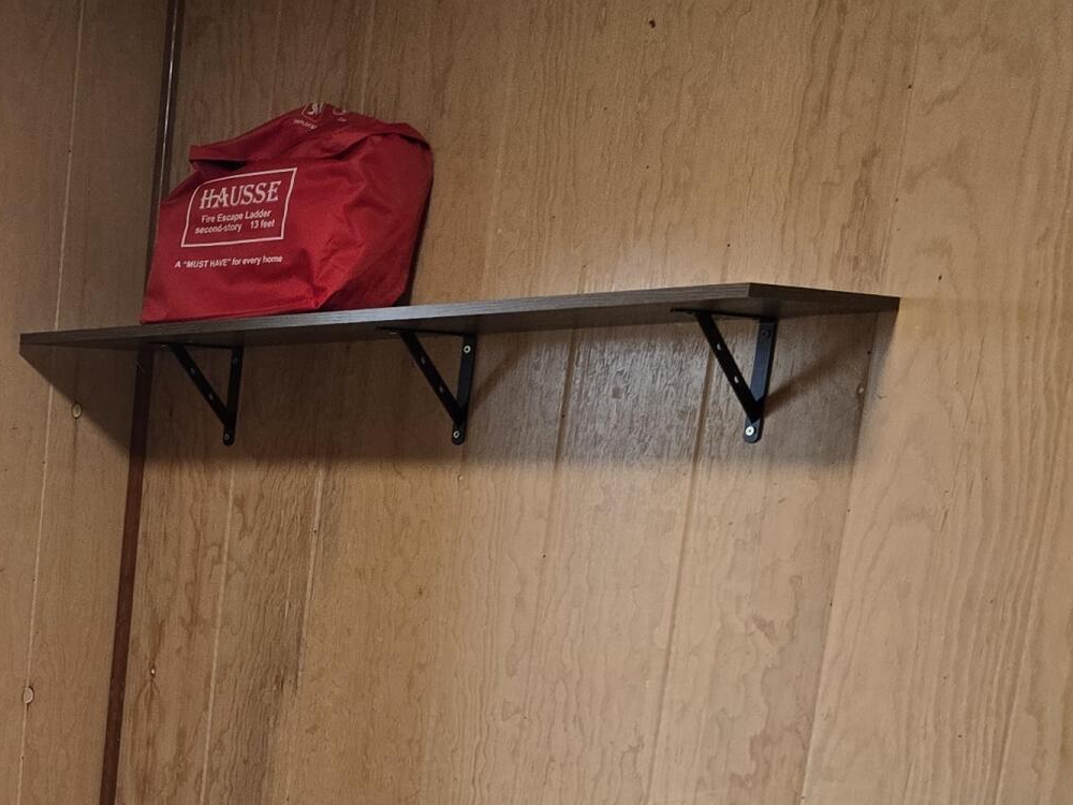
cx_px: -462
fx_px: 2139
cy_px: 983
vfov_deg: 19.9
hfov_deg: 23.5
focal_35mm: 69
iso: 320
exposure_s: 1/120
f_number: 1.7
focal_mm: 6.3
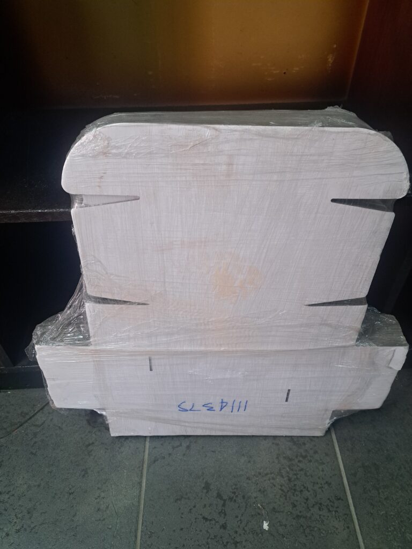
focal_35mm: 24
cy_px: 274
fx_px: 381
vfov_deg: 71.6
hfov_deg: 56.8
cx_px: 206
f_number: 1.8
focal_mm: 5.23
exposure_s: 1/50
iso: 320
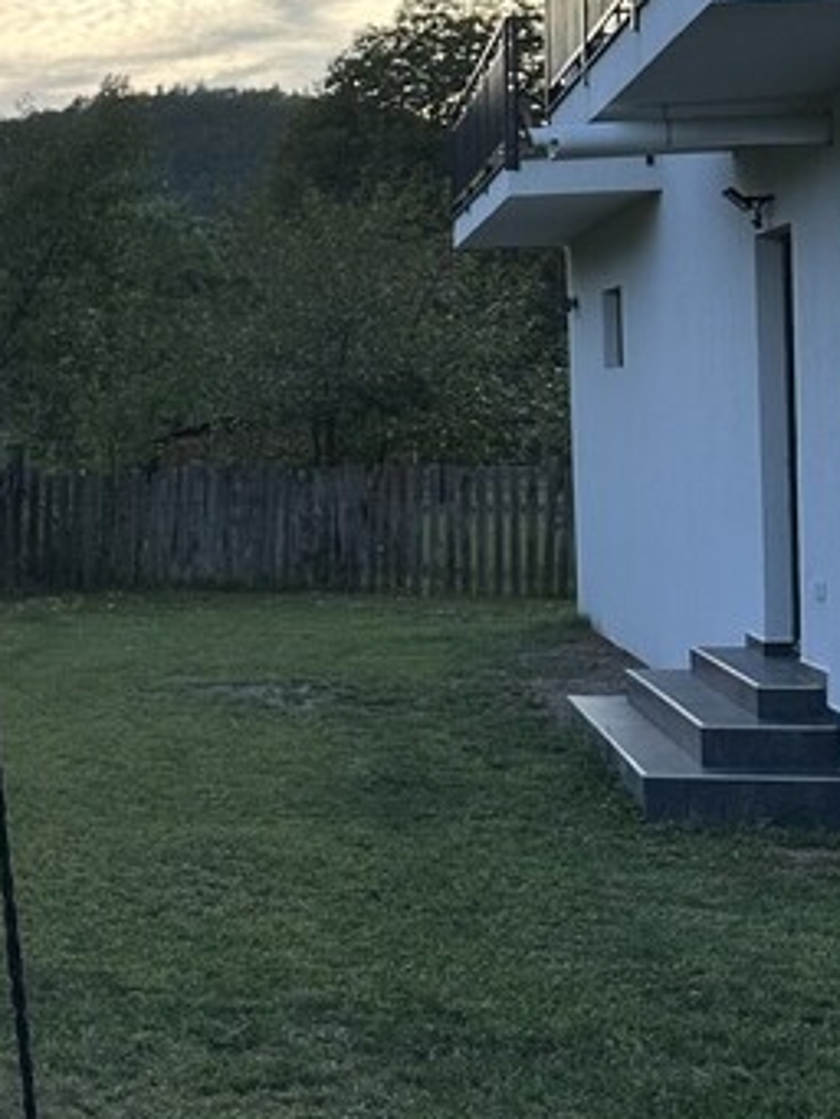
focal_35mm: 72
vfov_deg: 26.9
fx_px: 2328
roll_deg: +0.7
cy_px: 377
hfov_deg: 18.9
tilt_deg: +1.3
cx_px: -269
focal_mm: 6.86
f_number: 1.78
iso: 80
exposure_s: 1/1393
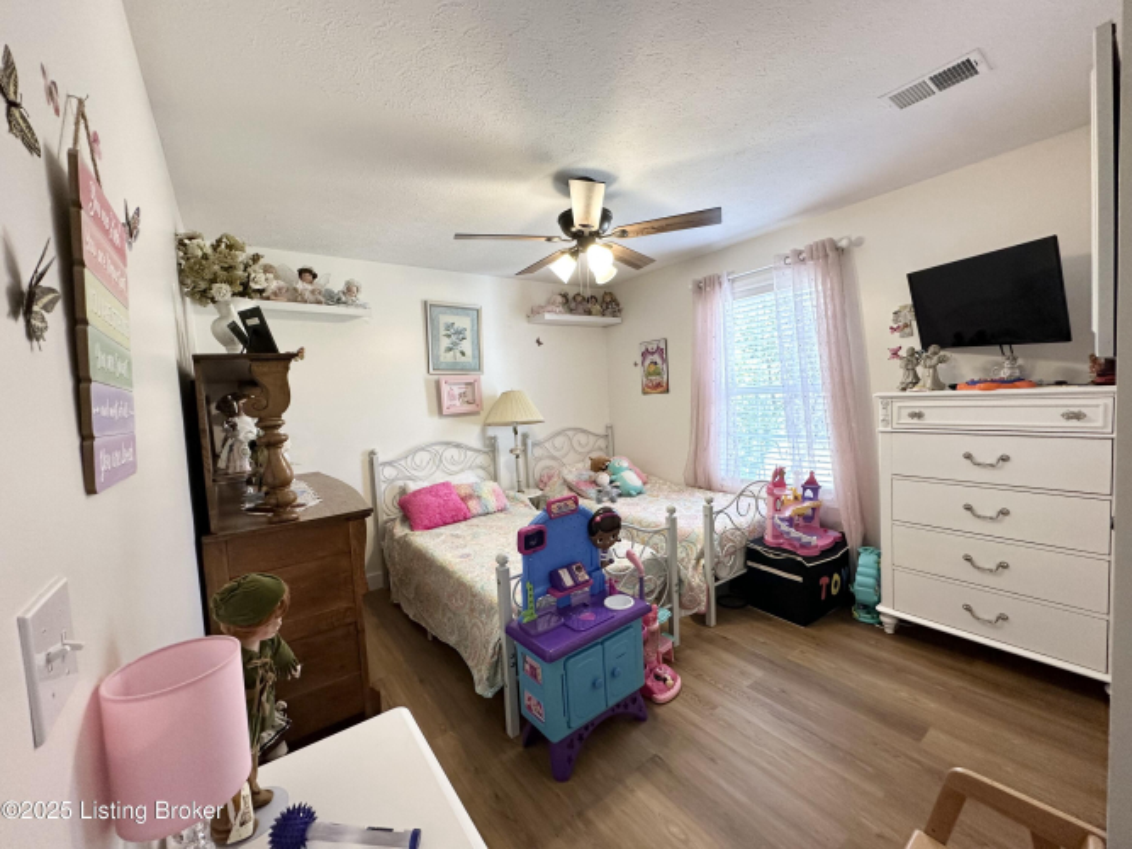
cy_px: 424
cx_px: 566
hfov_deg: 102.1
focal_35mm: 14
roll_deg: +3.0
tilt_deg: -4.3
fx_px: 458
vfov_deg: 85.7
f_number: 2.2
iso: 160
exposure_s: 1/120
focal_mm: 2.22
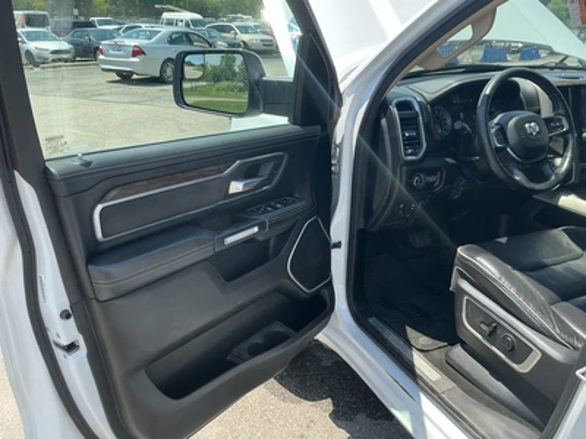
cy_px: 220
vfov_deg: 49.7
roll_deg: +1.4
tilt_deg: -17.0
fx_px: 474
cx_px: 293
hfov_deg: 63.4
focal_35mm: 28
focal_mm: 3
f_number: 1.8
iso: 25
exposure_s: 1/486
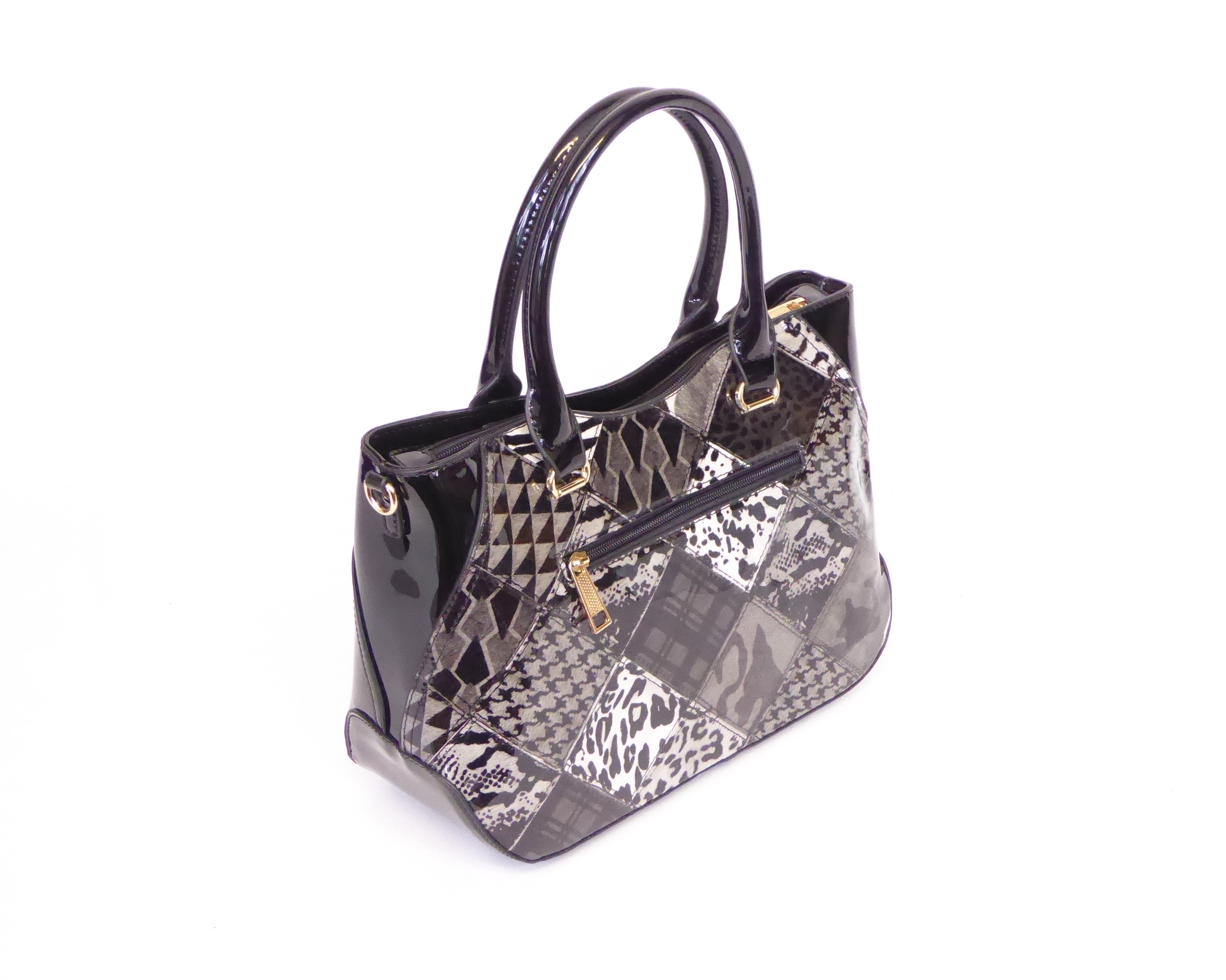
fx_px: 2286
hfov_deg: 30.0
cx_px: 631
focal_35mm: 63
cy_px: 488
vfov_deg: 24.2
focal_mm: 10.3
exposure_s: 1/100
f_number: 4.2
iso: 1600
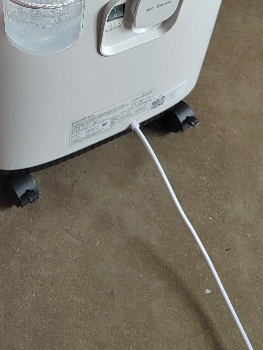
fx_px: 456
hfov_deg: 31.2
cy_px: 9
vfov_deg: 38.0
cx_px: 46
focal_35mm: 45
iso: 1247
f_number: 1.9
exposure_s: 1/120
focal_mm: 5.52
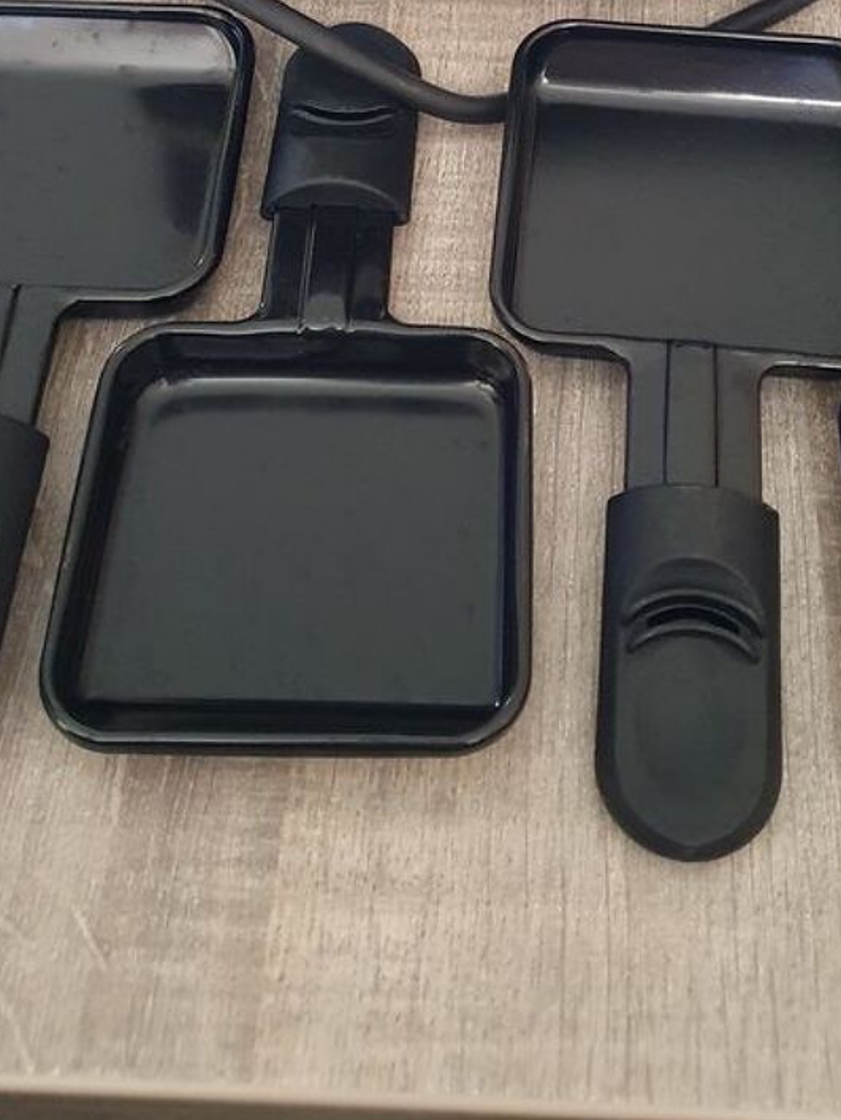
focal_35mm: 49
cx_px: 540
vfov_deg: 36.8
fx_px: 1586
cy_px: 142
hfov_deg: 29.6
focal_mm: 4.32
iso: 640
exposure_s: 1/50
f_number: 1.5
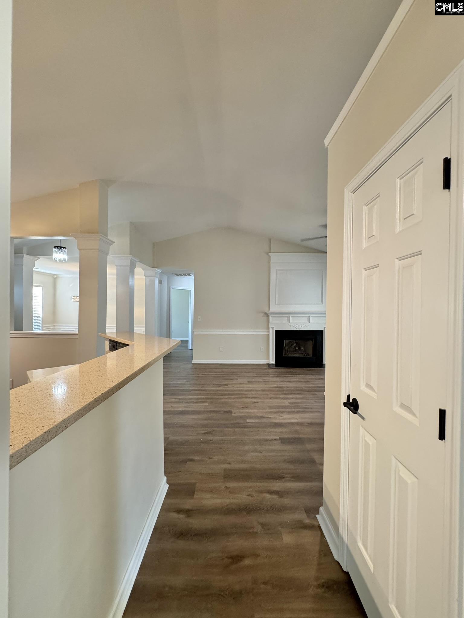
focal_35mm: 14
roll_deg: +0.6
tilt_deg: +0.8
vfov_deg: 102.1
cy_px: 309
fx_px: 250
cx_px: 232
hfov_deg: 85.7
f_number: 2.2
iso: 250
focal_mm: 2.22
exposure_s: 1/60
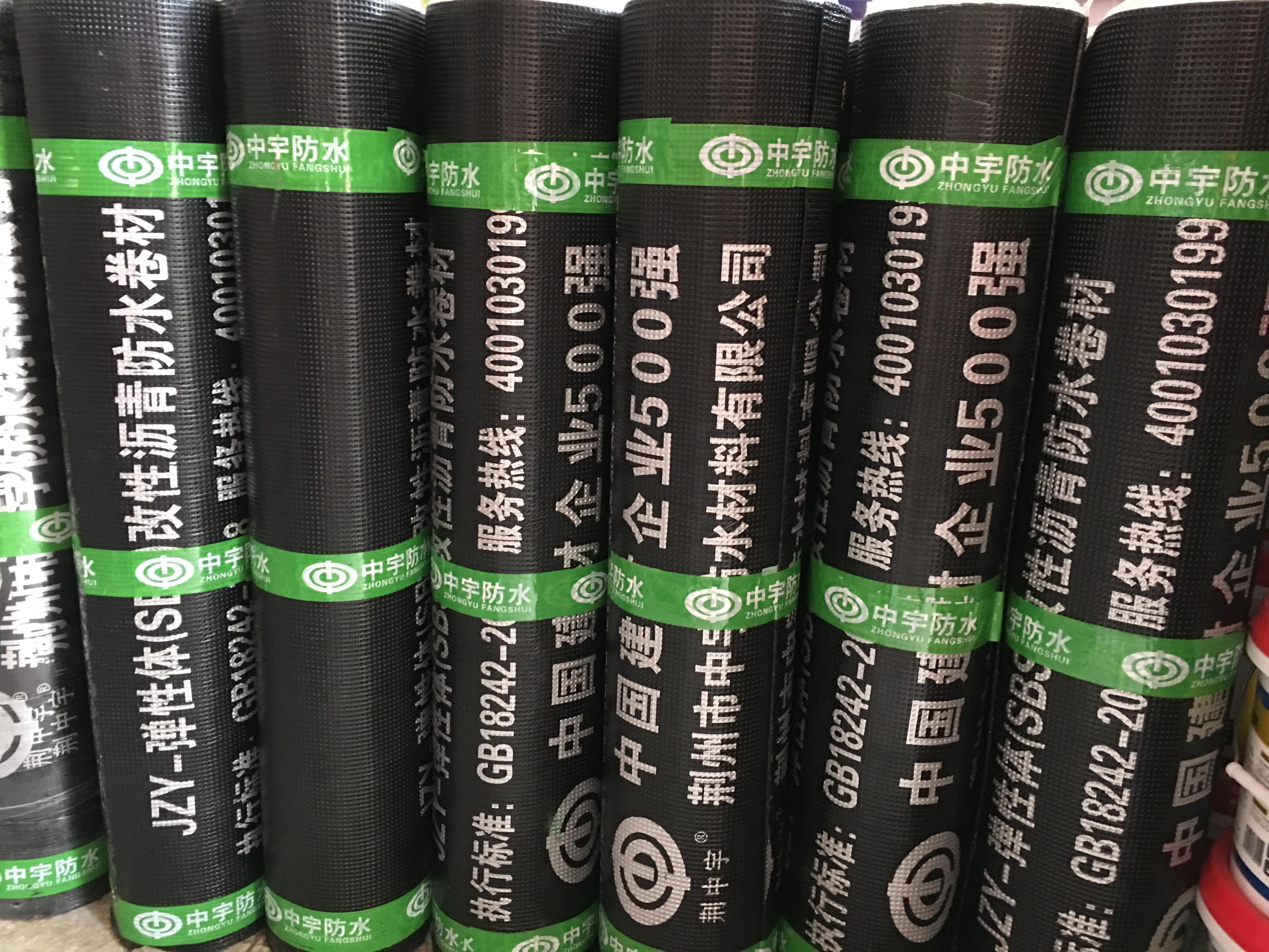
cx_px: 634
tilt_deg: -13.4
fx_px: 1063
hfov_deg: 61.7
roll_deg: -3.5
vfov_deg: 48.2
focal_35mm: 29
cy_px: 476
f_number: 2.2
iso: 125
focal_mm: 4.15
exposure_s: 1/8
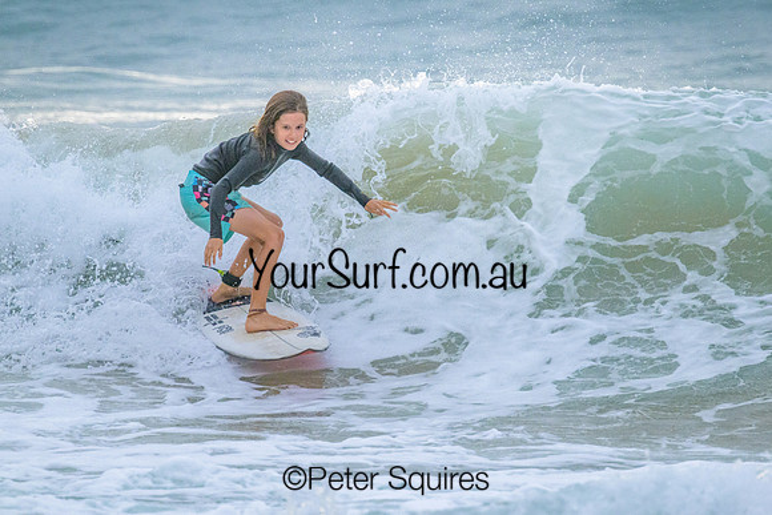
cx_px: 444
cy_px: 223
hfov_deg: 2.2
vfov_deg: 1.5
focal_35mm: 927
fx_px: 19885
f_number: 11
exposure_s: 1/2000
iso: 4000
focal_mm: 800
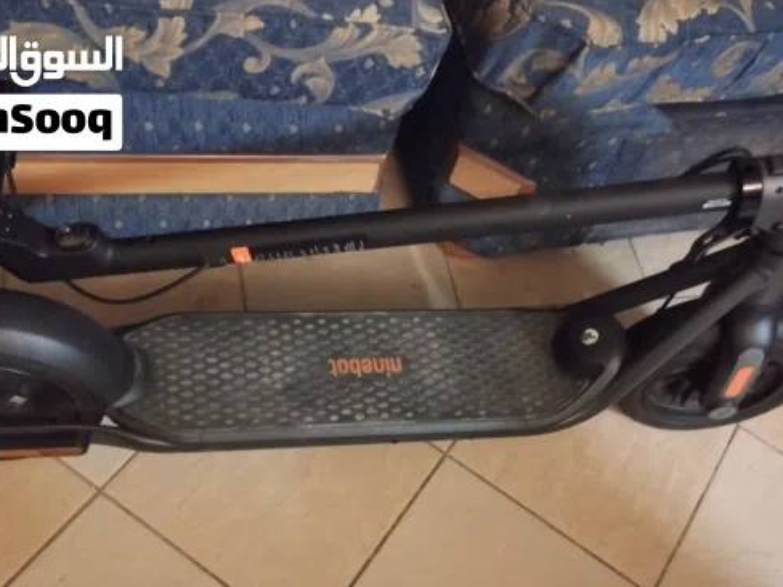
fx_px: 860
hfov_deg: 48.9
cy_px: 382
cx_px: 364
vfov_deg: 37.4
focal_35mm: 38
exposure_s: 1/17.1
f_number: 1.8
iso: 3200
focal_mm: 4.22
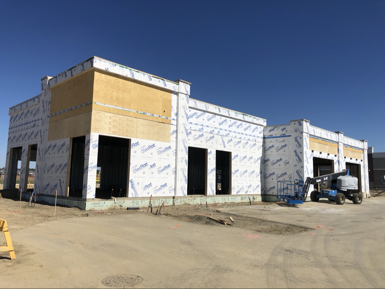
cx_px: 192
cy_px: 144
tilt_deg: +6.4
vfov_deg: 49.8
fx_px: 312
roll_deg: +0.1
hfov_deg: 63.4
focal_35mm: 28
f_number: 1.8
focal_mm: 3.99
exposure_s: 1/4878
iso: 20
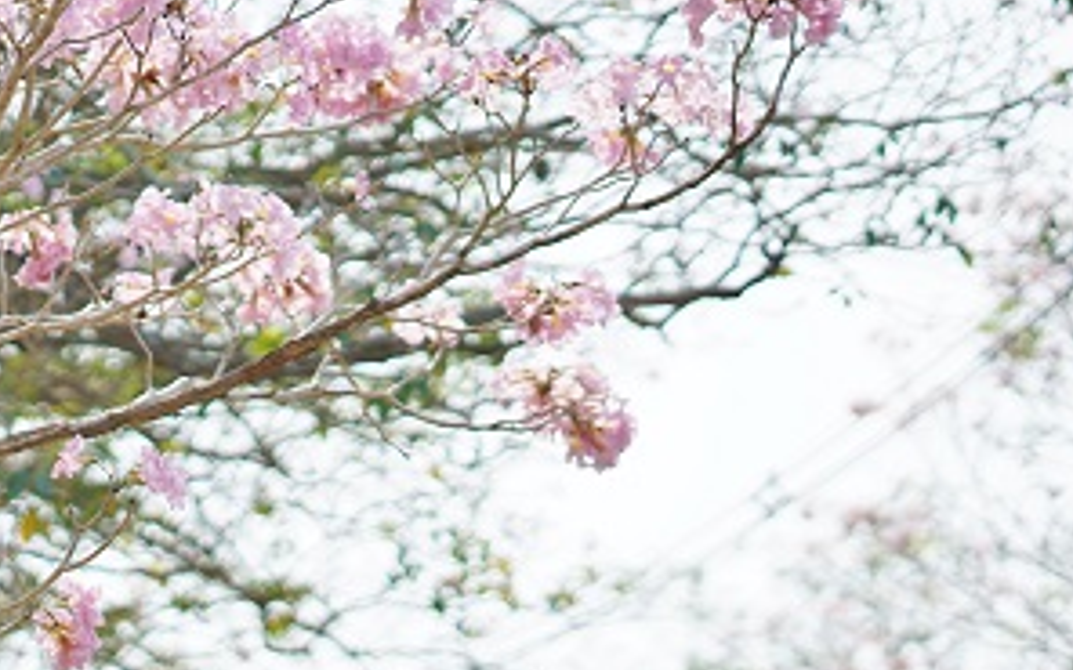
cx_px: -51
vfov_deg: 6.2
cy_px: 232
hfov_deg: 9.9
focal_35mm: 211
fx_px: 6170
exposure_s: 1/8000
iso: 400
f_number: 2.2
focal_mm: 85
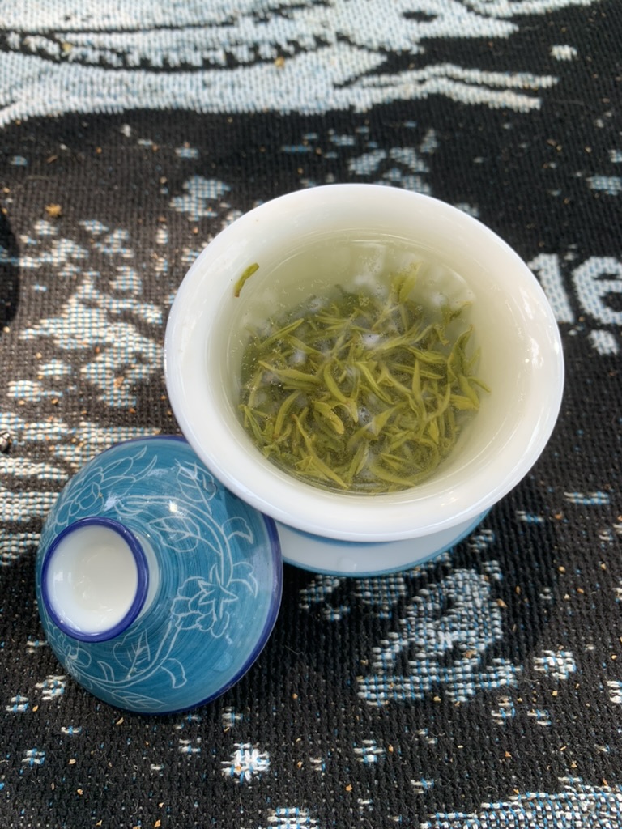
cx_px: 311
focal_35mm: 26
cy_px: 414
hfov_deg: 53.1
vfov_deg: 67.3
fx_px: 623
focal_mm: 4.25
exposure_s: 1/165
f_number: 1.8
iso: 25
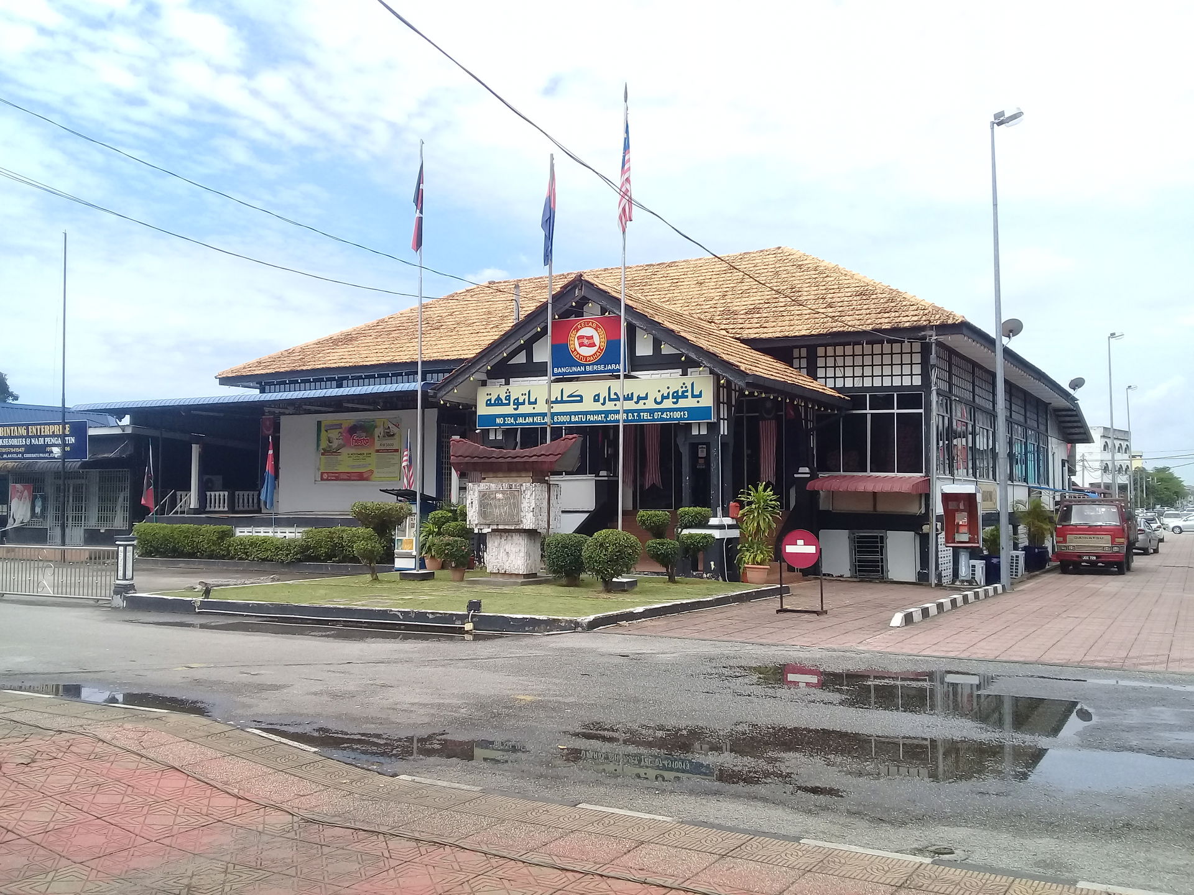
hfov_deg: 58.4
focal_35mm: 31
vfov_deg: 45.4
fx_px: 1069
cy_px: 448
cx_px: 597
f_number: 2.2
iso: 50
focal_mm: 3.3
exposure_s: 1/917
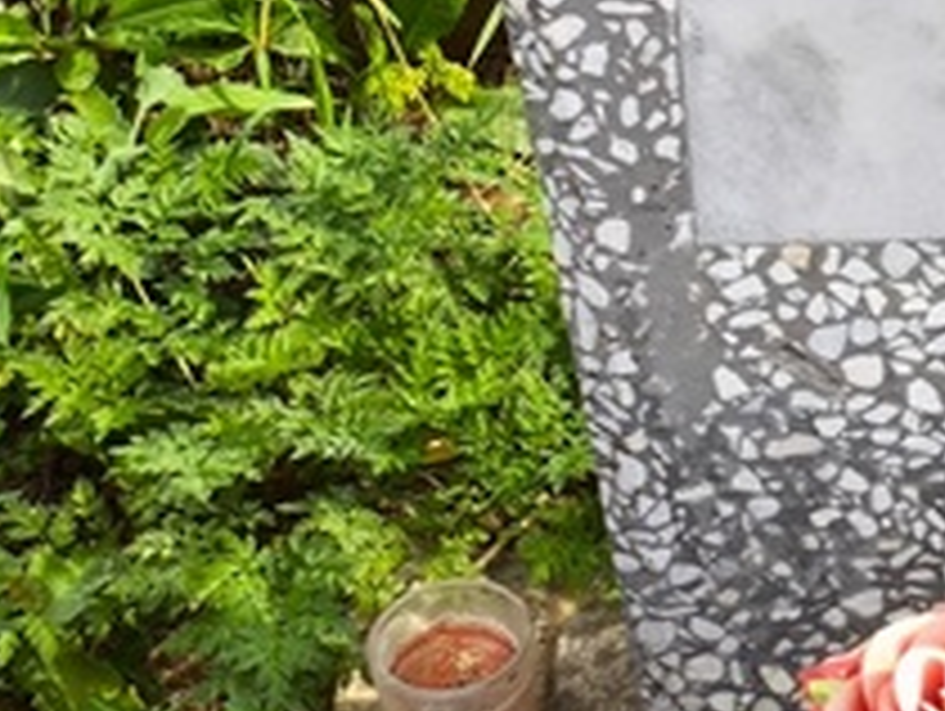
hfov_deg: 10.1
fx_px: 5193
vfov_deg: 7.6
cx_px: 1312
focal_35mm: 190
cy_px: -544
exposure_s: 1/300
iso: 50
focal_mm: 4.71
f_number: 1.7
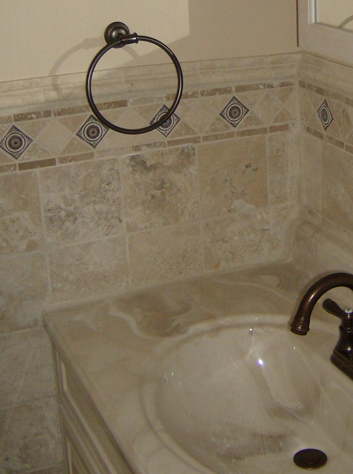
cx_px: 283
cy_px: 120
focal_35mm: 63
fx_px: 861
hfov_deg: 22.9
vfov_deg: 30.3
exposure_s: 1/60
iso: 200
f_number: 2.8
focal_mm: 6
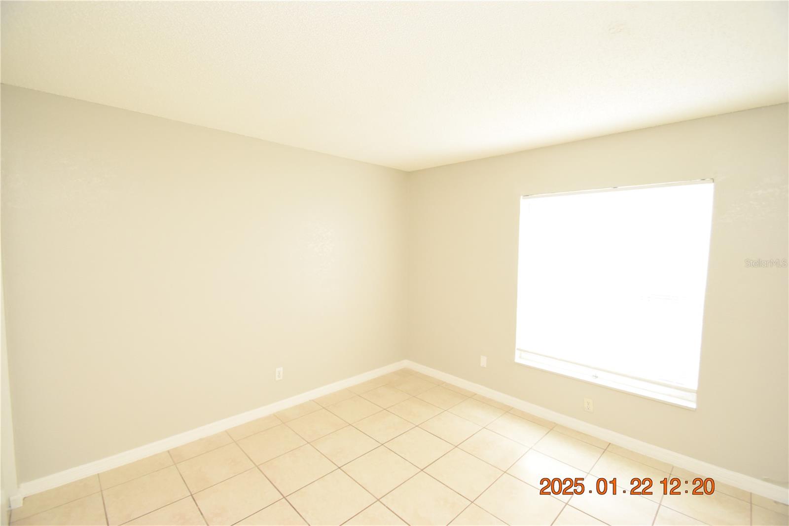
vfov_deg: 77.3
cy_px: 263
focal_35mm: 15
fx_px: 329
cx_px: 394
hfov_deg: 100.4
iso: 3200
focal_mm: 10
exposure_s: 1/60
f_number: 3.5
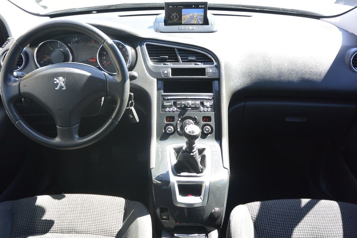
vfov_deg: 43.6
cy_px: 119
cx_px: 178
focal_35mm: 30
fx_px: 298
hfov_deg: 61.9
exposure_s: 1/100
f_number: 3.5
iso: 160
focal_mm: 11.4
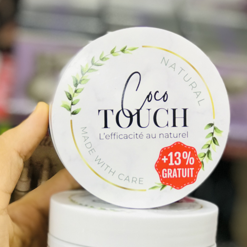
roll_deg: -8.9
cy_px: 170
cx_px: 142
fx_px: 702
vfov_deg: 19.9
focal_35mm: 87
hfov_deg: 19.9
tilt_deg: -29.5
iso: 50
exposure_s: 1/50
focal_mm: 6.6
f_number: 2.8
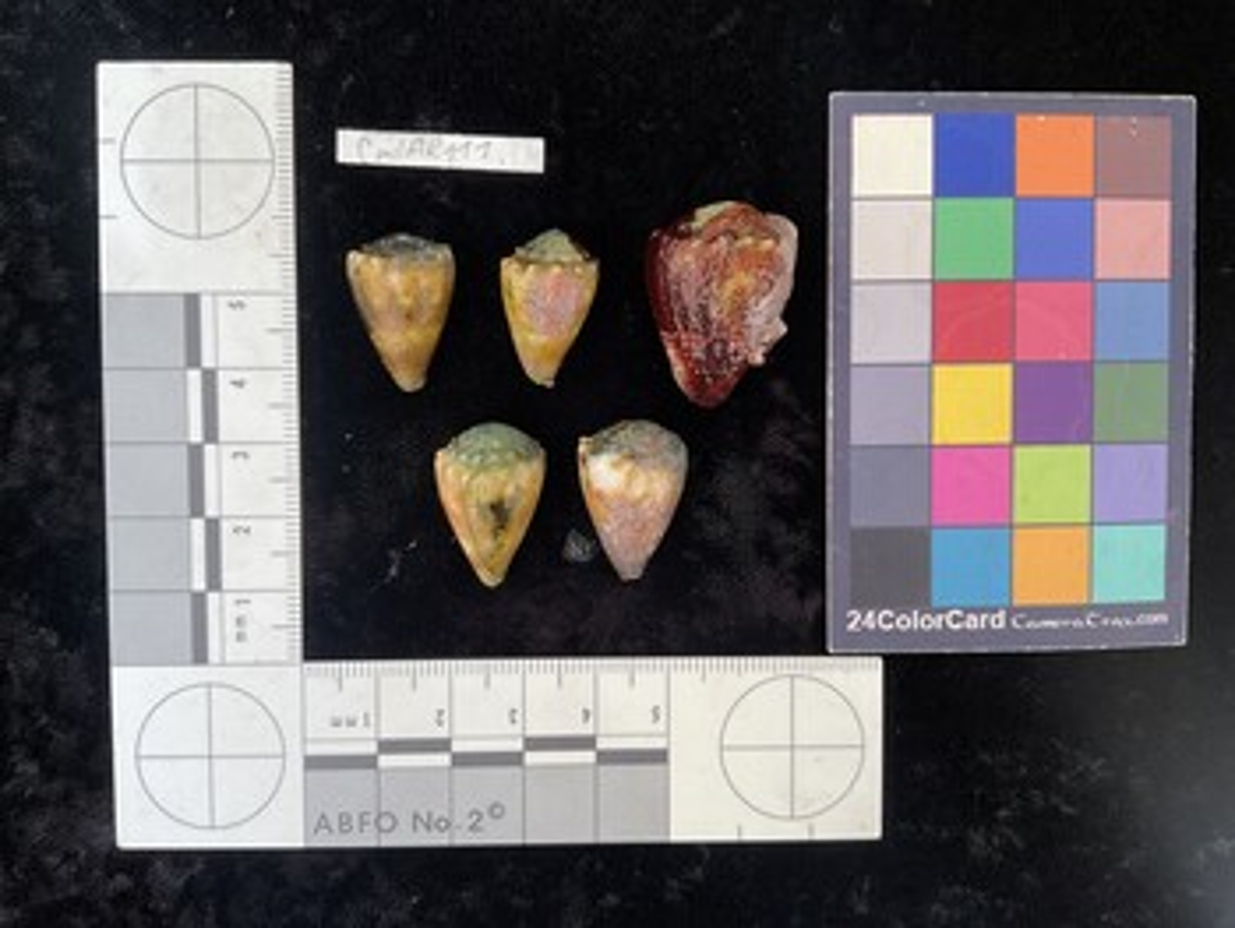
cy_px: 464
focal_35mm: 29
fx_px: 1035
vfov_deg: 48.3
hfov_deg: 61.6
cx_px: 618
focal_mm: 3
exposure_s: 1/120
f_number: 1.8
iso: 64
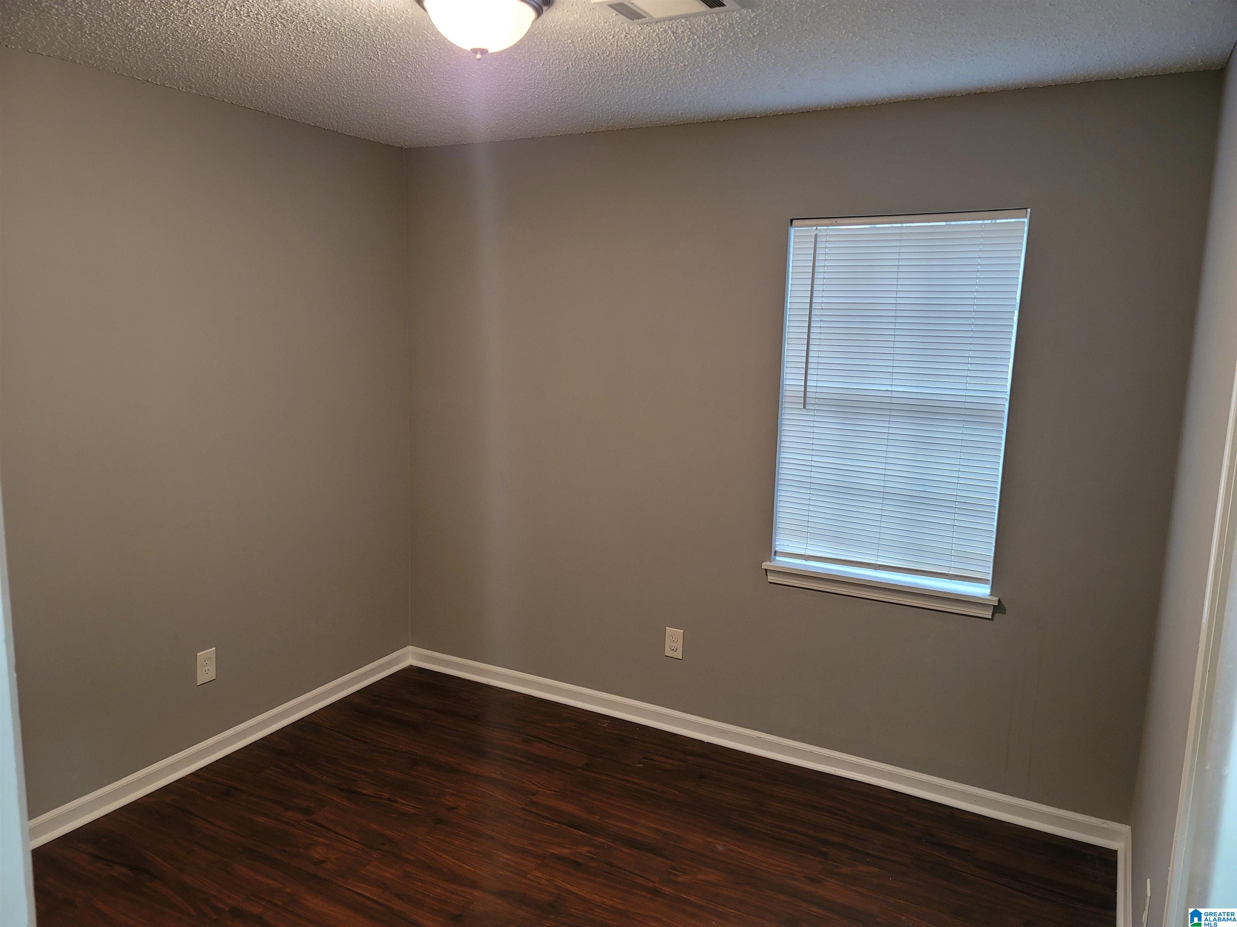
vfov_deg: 54.9
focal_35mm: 25
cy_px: 464
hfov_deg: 69.4
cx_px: 618
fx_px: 893
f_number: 1.8
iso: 250
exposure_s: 1/40
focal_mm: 7
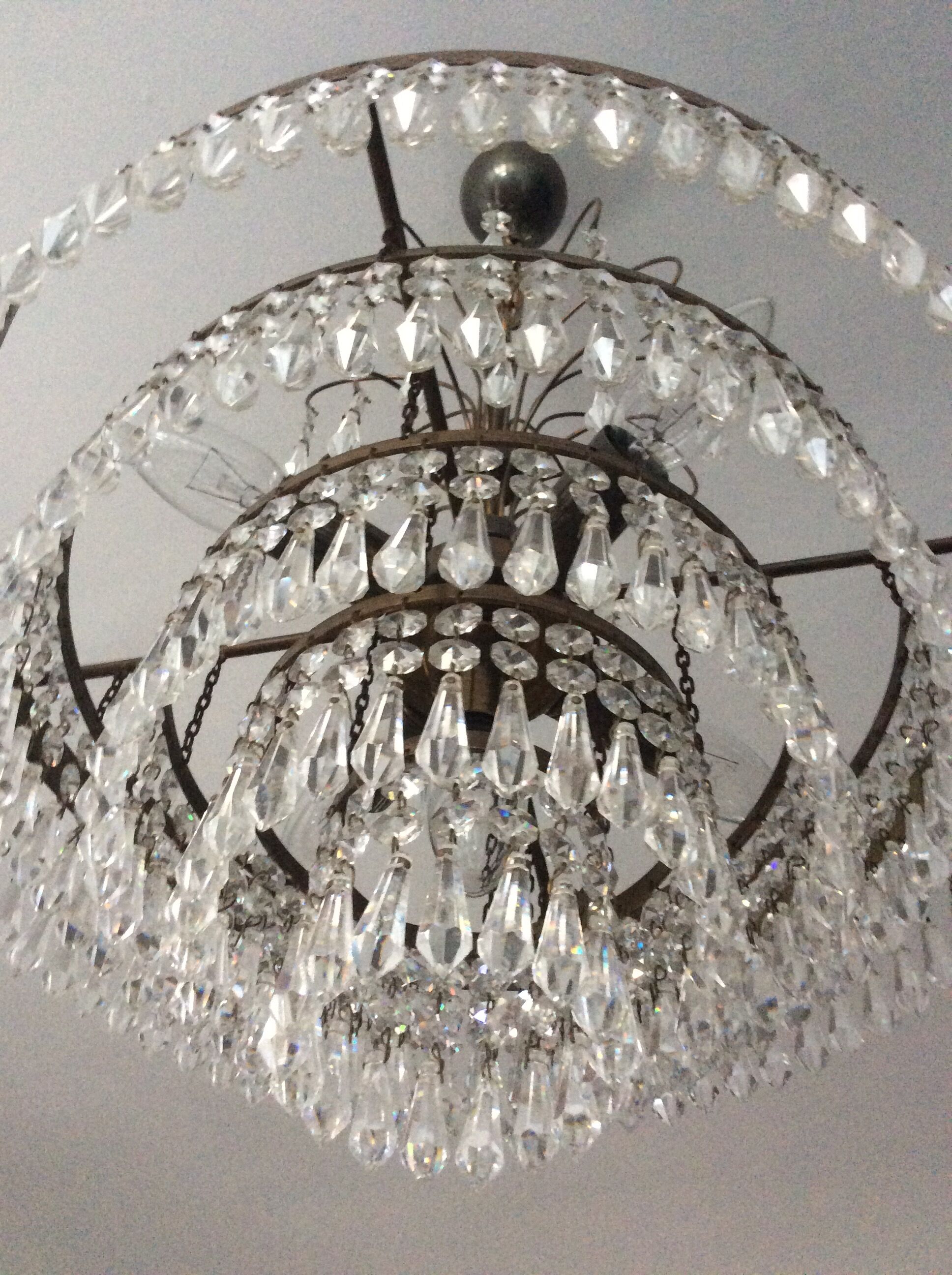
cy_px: 638
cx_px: 476
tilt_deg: +55.2
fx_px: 1177
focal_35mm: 32
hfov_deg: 44.1
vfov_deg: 56.9
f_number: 2.4
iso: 320
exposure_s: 1/25
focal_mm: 3.3
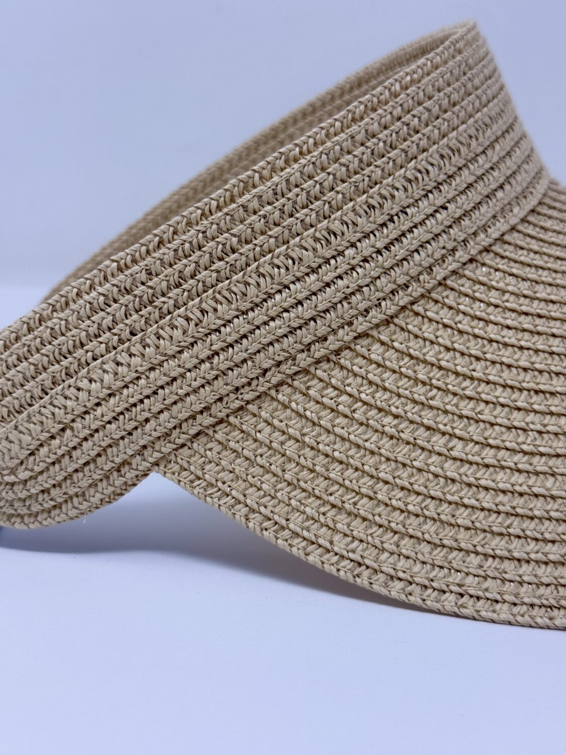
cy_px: 378
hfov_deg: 30.3
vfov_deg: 39.7
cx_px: 283
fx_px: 1046
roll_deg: -1.1
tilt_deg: -16.7
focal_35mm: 48
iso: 80
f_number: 1.78
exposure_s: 1/523
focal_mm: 6.76
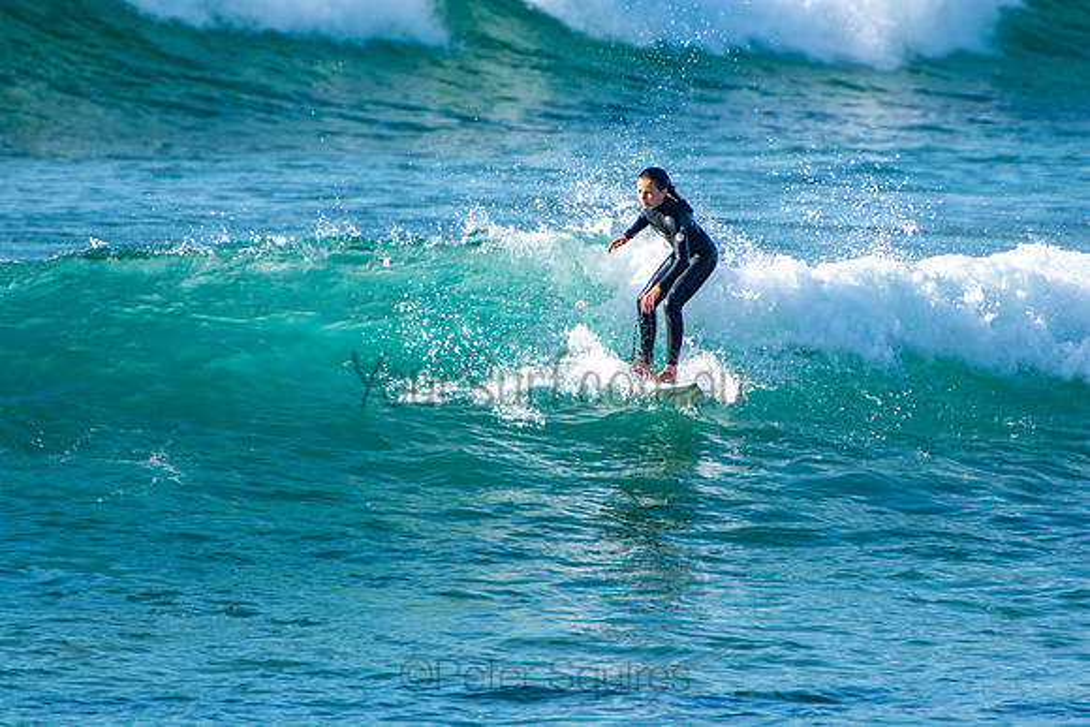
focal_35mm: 600
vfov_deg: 2.3
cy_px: 364
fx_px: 18170
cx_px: 545
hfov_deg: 3.4
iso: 125
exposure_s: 1/400
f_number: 5.6
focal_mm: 400
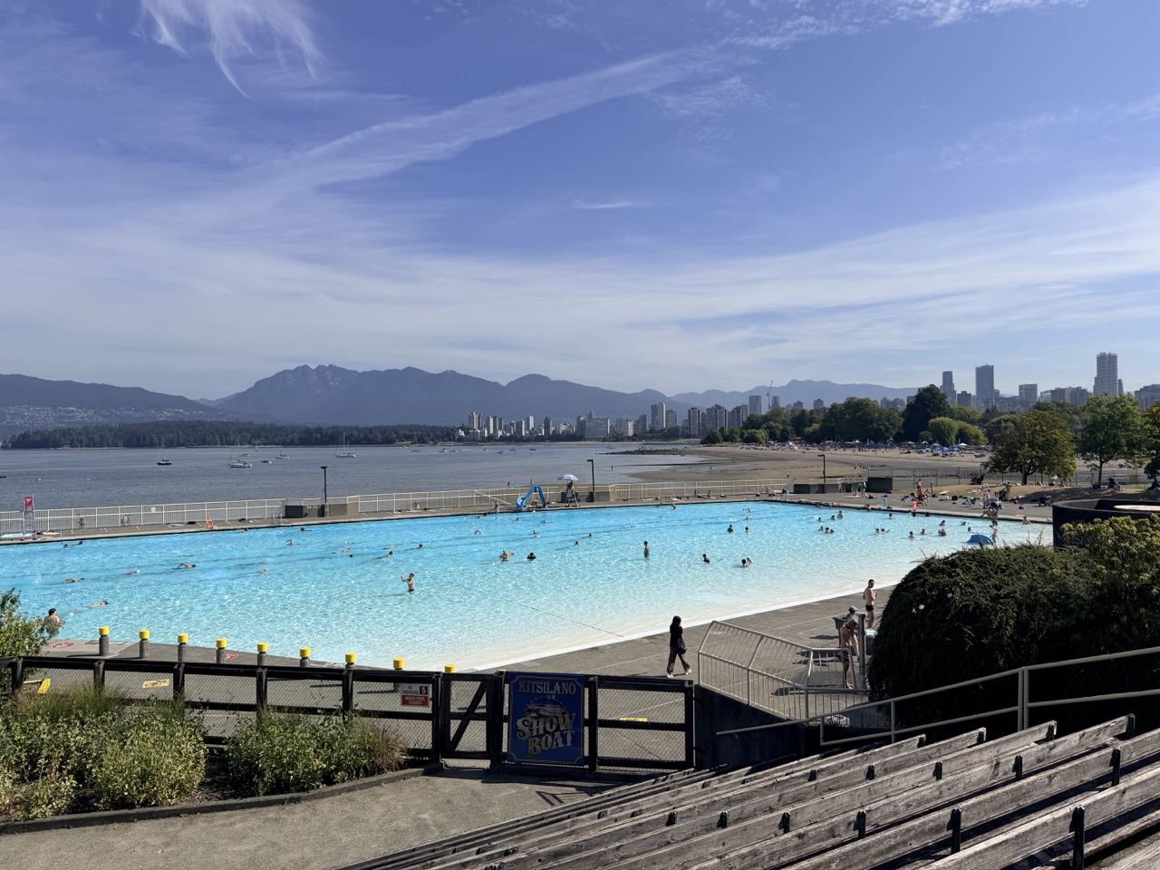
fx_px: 804
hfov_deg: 71.6
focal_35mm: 24
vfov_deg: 56.8
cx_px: 580
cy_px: 435
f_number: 1.78
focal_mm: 6.76
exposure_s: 1/9091
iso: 80
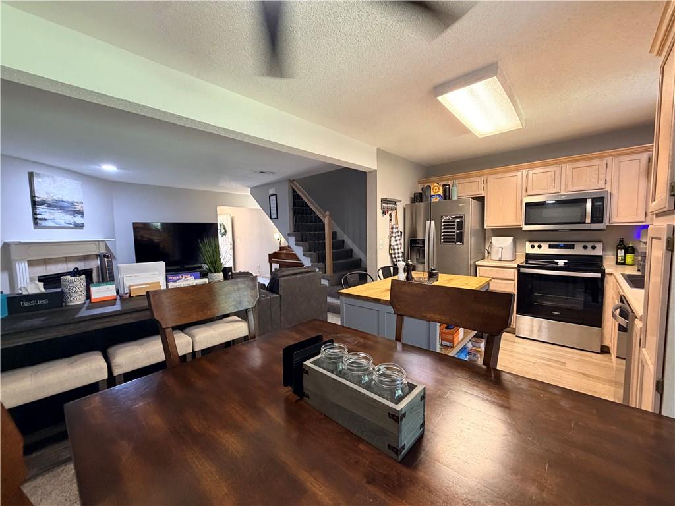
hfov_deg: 102.1
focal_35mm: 14
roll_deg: +1.6
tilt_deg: -3.4
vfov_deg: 85.7
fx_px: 273
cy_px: 253
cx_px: 338
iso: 400
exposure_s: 1/60
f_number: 2.2
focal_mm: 2.22
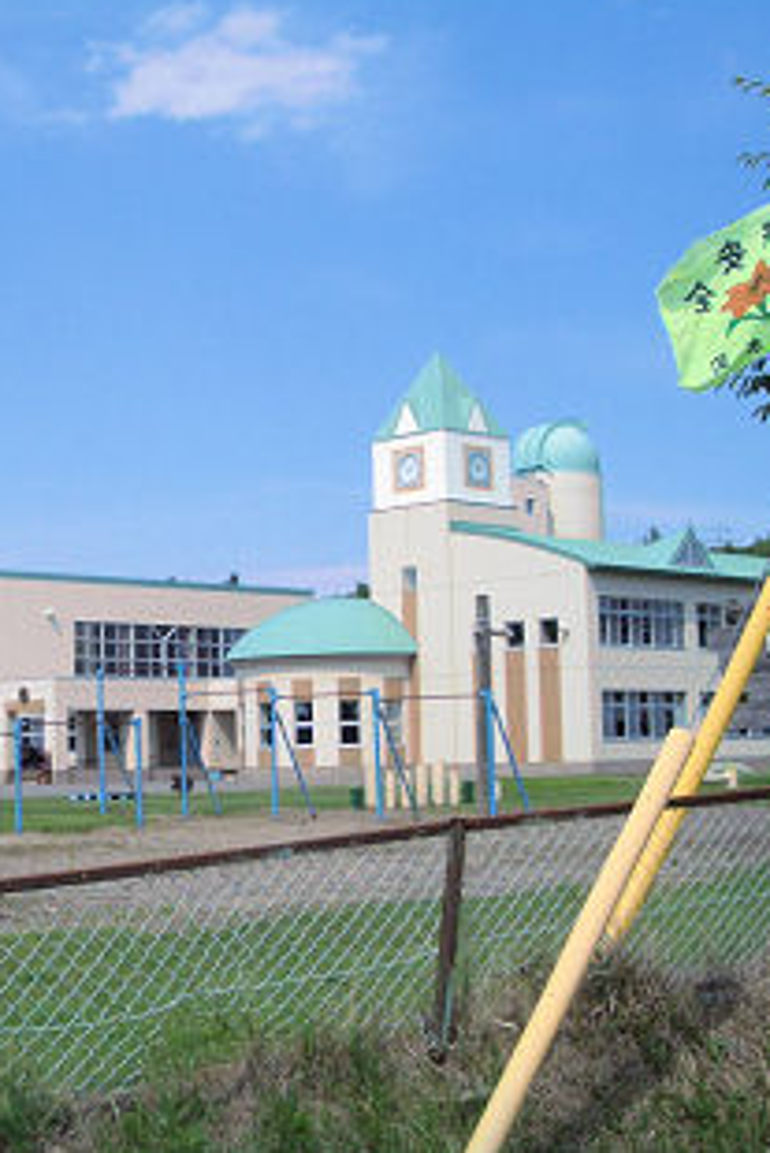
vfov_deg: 34.5
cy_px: 571
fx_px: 1859
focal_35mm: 58
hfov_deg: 22.9
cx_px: 93
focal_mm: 6.8
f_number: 4.6
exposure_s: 1/1000
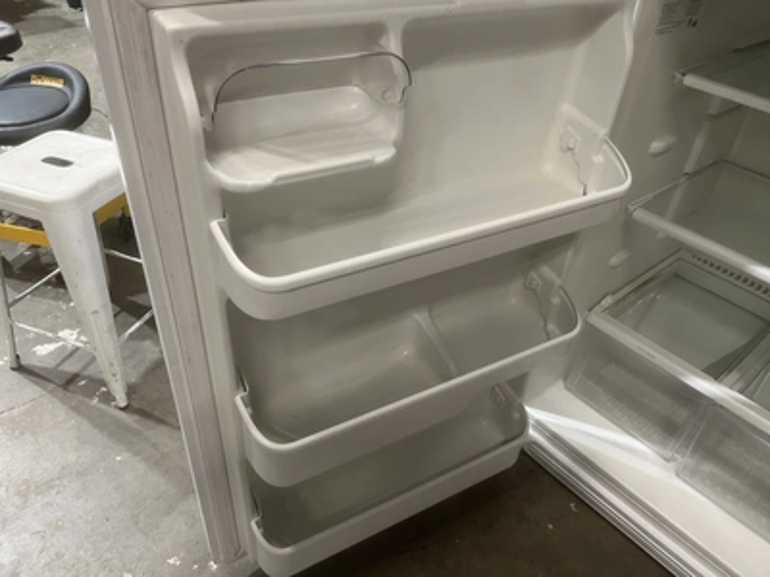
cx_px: 385
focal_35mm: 26
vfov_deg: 53.1
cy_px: 288
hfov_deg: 67.3
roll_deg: -2.3
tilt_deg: -36.2
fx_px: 578
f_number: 1.6
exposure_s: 1/60
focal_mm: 5.1
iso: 100
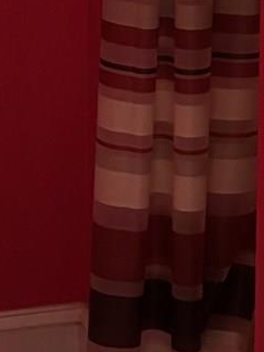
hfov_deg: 8.0
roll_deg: -1.5
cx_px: 281
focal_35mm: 185
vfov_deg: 10.4
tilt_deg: -9.9
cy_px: -160
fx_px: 1881
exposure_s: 1/60
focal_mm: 5.96
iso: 500
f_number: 1.6
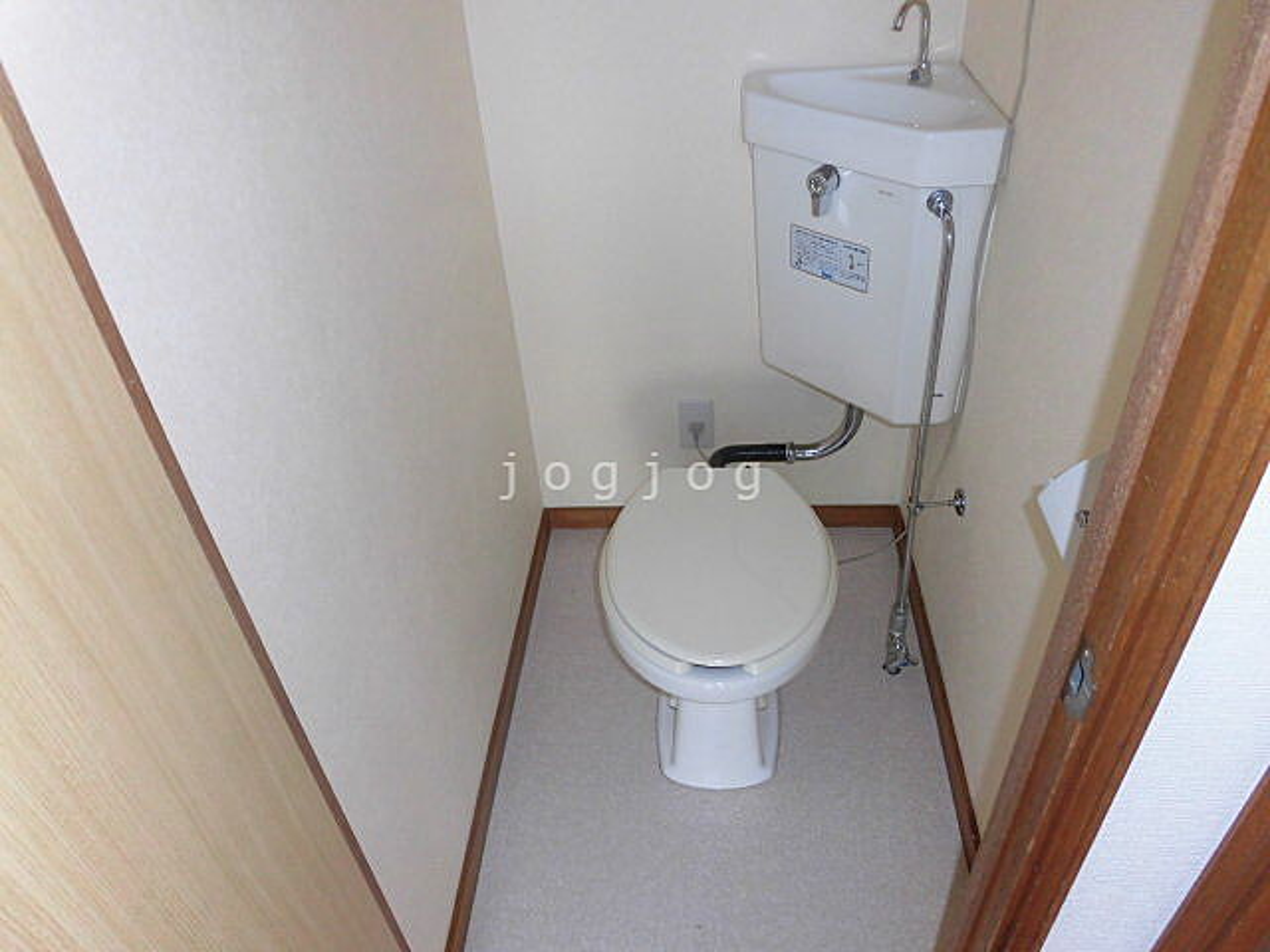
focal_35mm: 24
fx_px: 881
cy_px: 476
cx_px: 635
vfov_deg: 56.8
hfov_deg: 71.6
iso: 100
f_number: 3.1
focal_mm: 4.3
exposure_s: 1/60
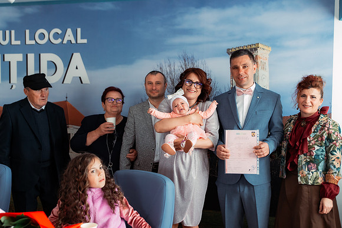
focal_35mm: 38
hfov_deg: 50.9
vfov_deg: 35.2
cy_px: 105
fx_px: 359
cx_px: 185
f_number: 3.2
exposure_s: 1/125
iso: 1600
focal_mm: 35
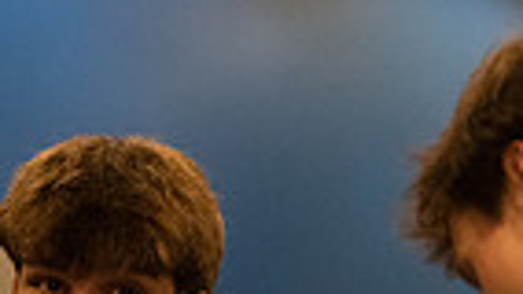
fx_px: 2969
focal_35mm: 214
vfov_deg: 5.6
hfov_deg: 10.0
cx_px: 96
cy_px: 491
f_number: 1.2
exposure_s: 1/400
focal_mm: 50
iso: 2500
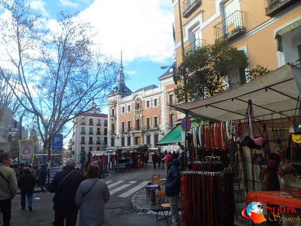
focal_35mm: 26
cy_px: 113
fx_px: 226
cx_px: 150
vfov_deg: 53.1
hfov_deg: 67.3
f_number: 3.3
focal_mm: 4.9
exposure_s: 1/350
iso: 80
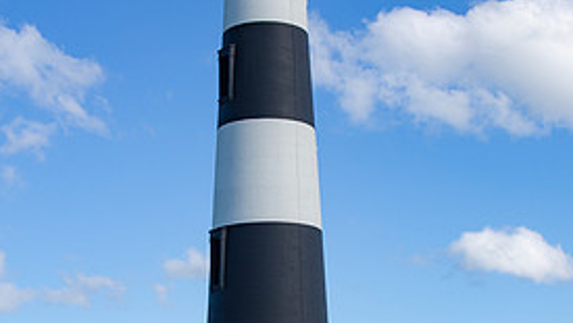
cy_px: 196
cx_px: 271
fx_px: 1246
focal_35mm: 82
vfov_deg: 14.8
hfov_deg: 25.9
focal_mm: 32
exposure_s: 1/500
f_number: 8
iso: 100
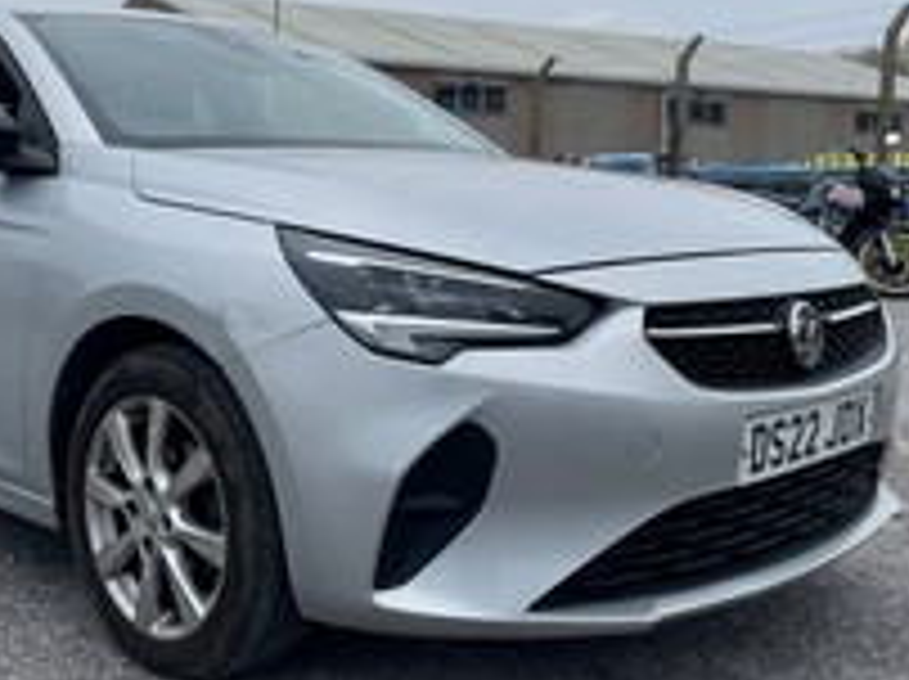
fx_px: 1180
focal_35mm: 45
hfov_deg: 41.5
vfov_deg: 32.1
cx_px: 297
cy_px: 311
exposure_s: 1/2092
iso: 32
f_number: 1.6
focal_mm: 4.2
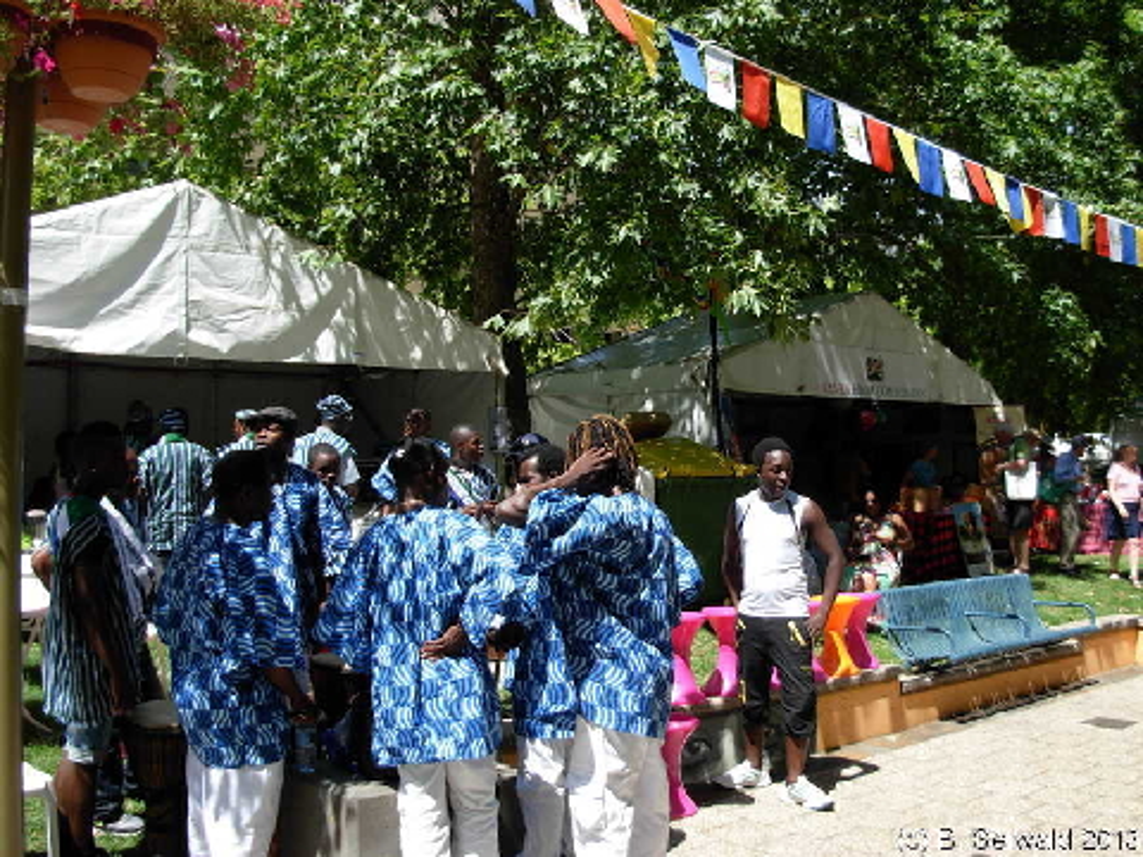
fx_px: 1255
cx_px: 572
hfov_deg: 49.0
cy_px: 428
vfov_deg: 37.7
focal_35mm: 38
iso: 79
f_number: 2.9
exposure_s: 1/724
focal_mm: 6.3
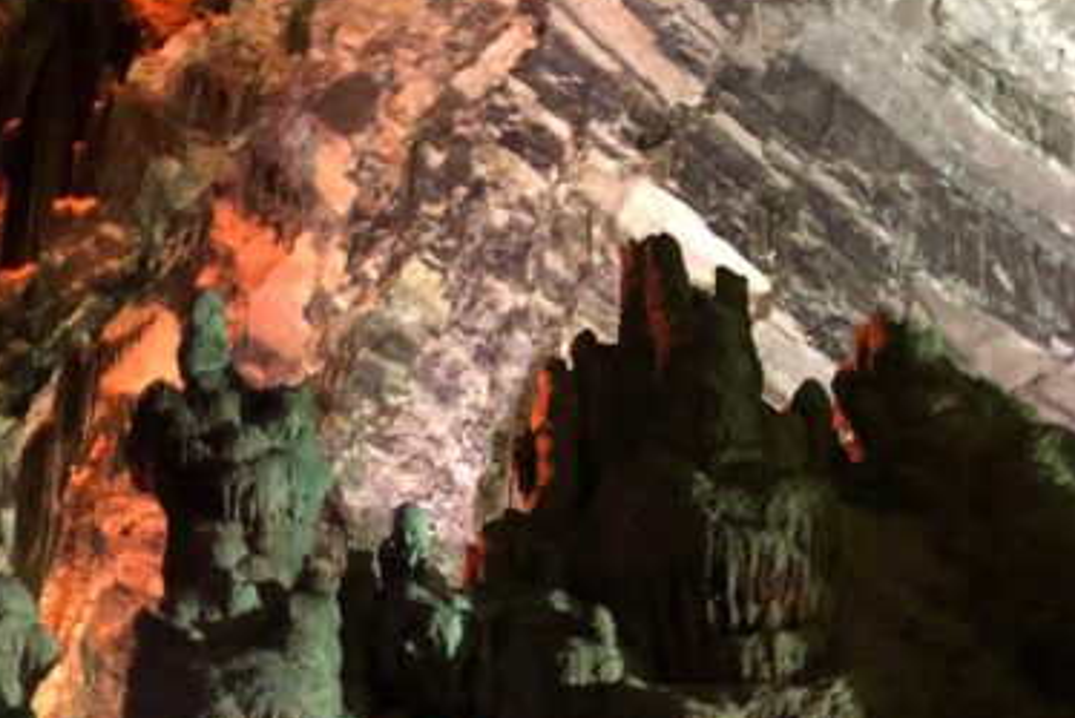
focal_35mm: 70
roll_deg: +2.8
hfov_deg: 28.8
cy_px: 651
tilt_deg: +30.9
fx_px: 2092
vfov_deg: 19.1
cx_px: 538
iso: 640
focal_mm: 4
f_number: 1.8
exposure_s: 1/4
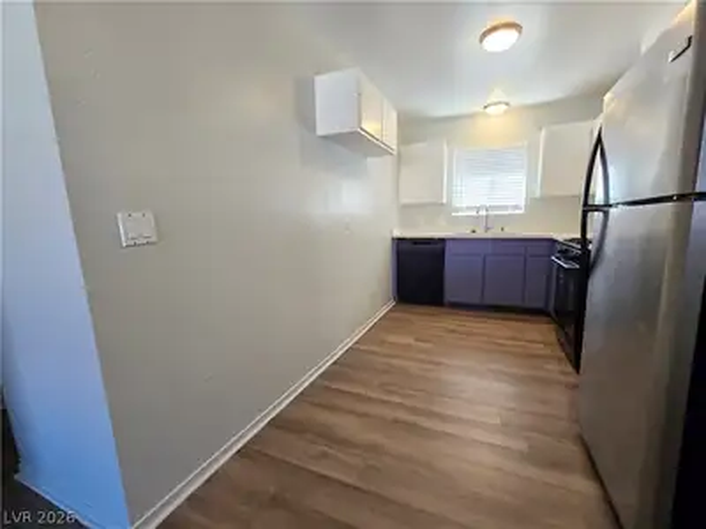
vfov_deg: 89.9
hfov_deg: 106.2
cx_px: 353
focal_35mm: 13
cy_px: 264
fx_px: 265
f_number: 2.2
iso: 80
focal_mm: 2.2
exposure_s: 1/60
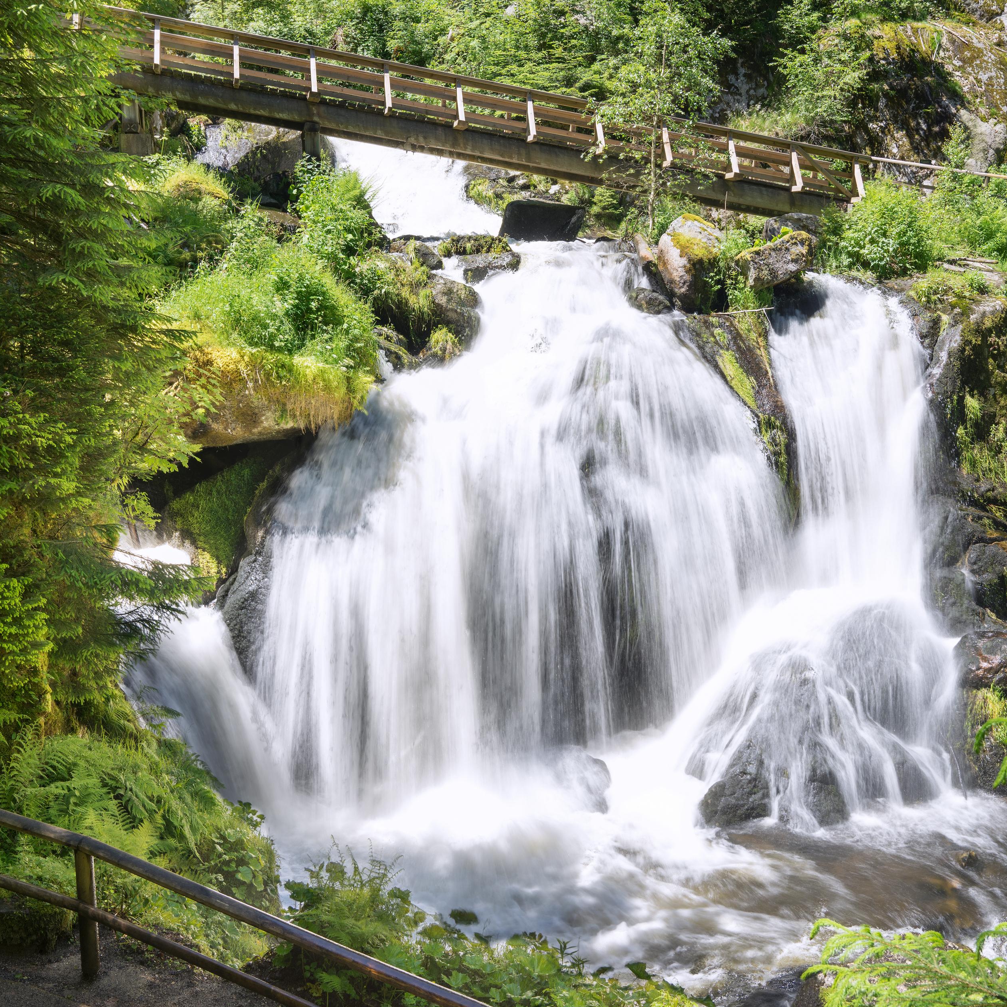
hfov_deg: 42.8
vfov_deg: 42.8
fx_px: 1284
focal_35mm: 39
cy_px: 495
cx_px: 499
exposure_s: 1/125
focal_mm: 30
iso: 125
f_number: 7.1
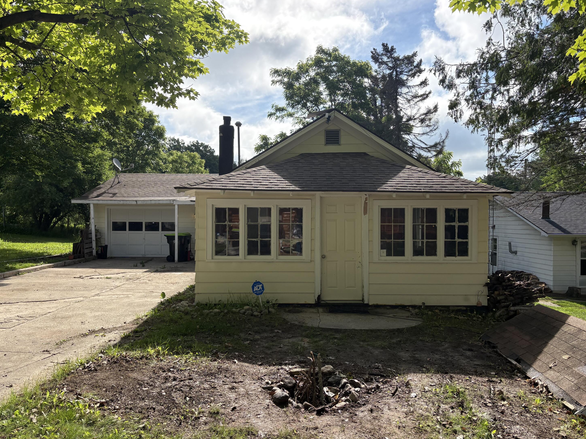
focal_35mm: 27
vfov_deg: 51.4
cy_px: 223
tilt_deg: -1.2
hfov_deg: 65.3
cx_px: 297
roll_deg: +0.2
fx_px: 457
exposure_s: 1/3831
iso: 64
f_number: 1.6
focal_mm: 5.96
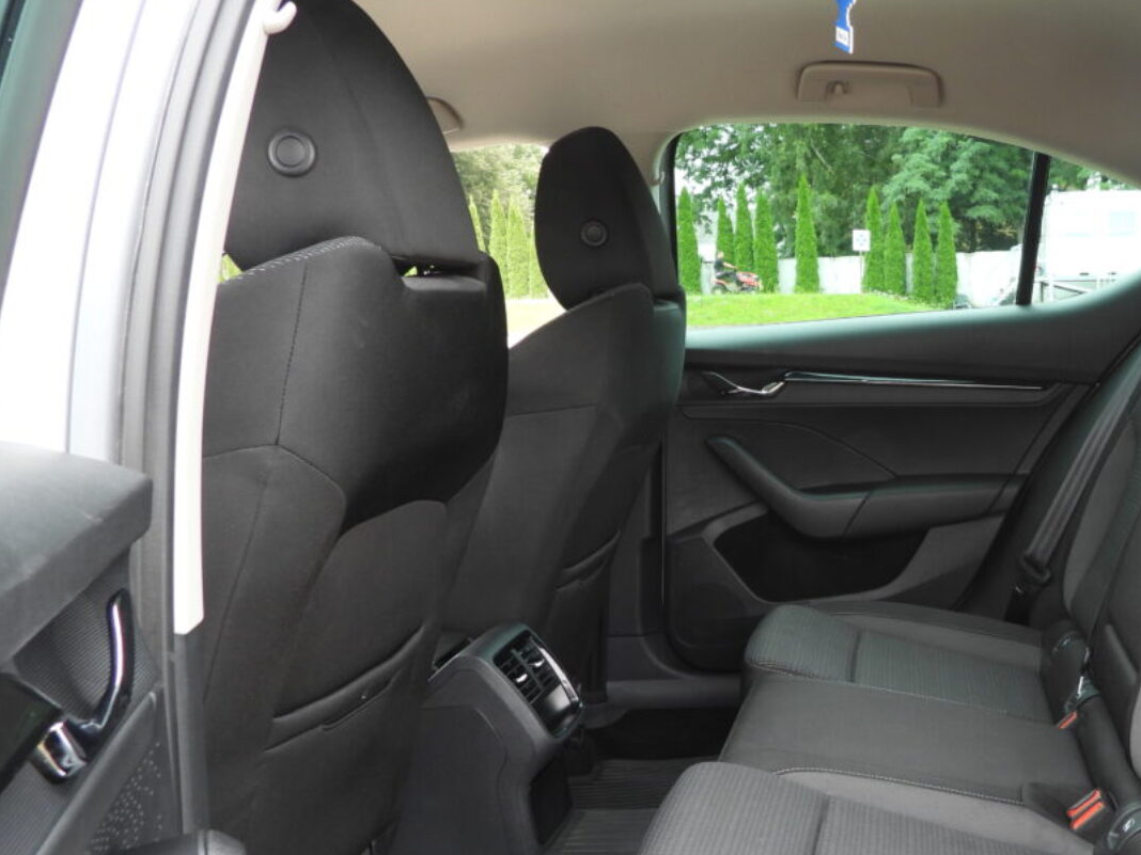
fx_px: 1187
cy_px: 584
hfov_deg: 49.6
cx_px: 838
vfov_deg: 39.1
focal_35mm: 36
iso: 100
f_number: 2.8
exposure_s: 1/40
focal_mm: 4.3
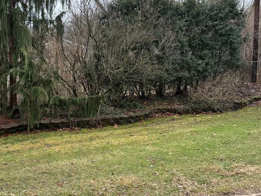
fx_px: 339
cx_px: 67
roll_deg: +0.0
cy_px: 89
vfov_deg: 32.2
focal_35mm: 45
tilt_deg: -4.4
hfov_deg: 40.9
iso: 100
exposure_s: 1/1337
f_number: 1.78
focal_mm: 6.76
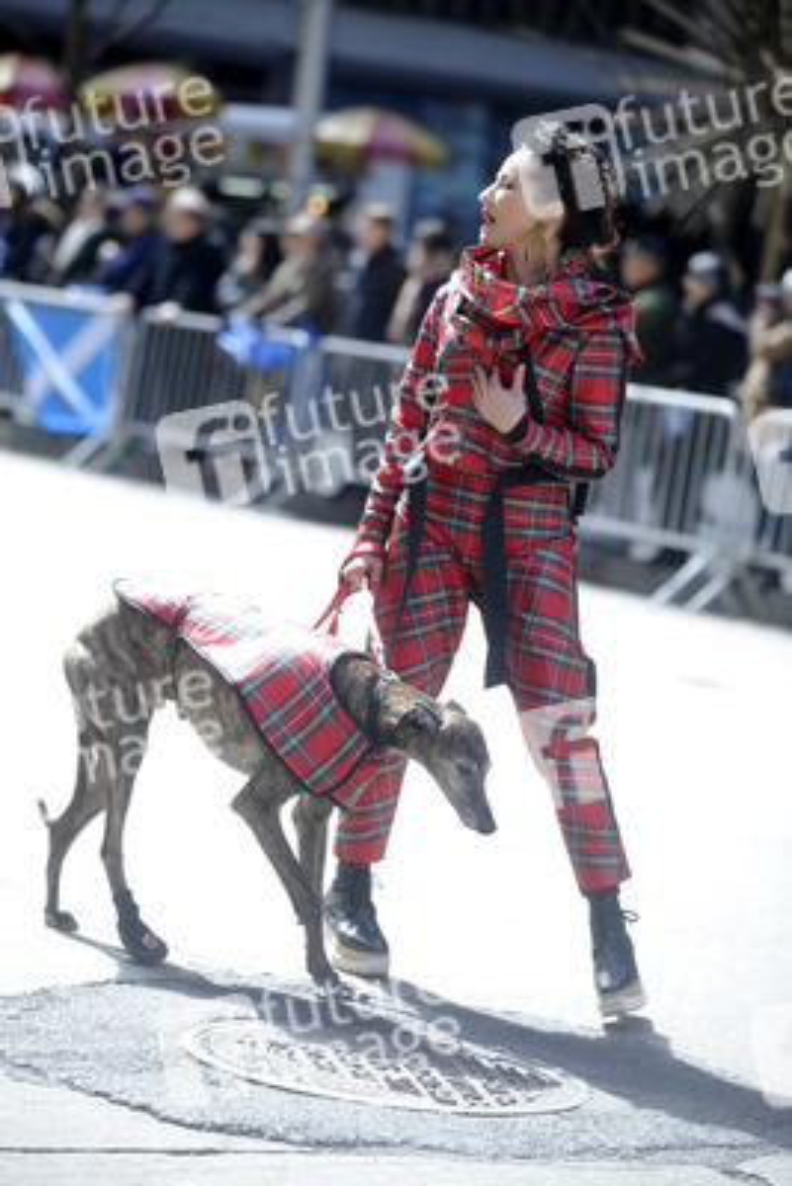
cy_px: 593
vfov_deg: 17.1
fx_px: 3956
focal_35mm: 120
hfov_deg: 11.4
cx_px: 396
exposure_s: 1/1000
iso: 400
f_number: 6.3
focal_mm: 120
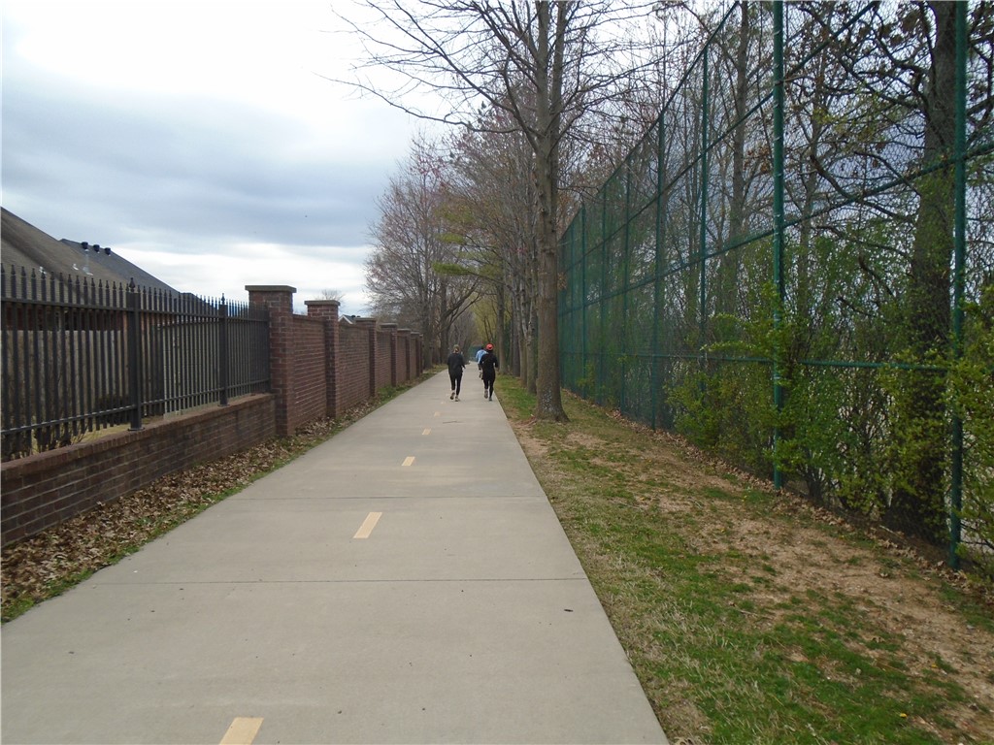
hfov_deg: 67.3
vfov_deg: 53.1
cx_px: 497
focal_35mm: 26
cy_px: 372
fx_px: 747
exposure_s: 1/800
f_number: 3.2
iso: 100
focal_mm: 4.6
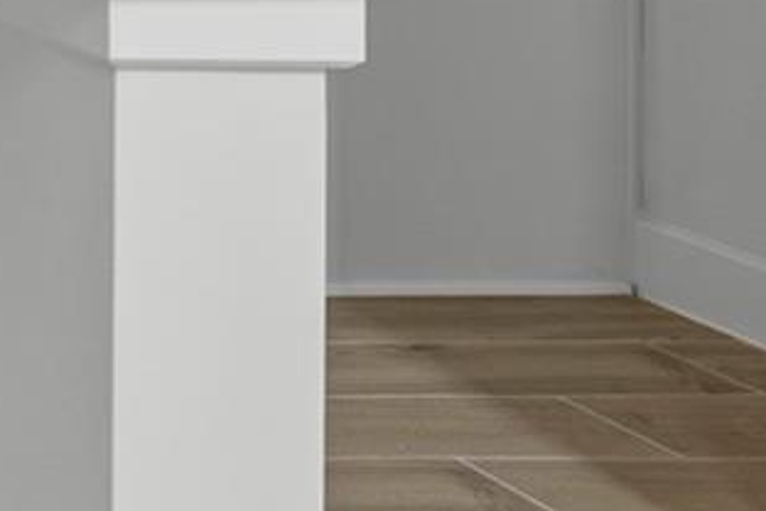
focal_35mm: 92
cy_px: -423
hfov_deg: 14.9
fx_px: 1957
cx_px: -1019
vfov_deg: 13.3
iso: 250
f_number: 9
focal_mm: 14
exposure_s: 1/200
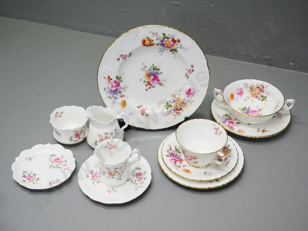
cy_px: 116
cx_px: 154
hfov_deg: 41.2
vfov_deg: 31.5
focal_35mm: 46
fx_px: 409
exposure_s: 1/320
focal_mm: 23
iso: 3200
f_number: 5
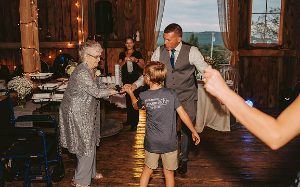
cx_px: 150
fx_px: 294
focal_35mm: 36
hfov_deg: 54.0
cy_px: 95
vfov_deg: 35.3
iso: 800
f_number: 2.8
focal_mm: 32
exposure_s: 1/200
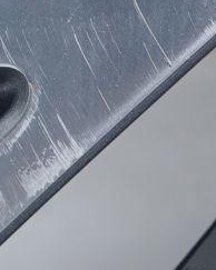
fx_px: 1960
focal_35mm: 245
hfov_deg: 6.3
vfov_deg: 7.9
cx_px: 160
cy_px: 57
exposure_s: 1/100
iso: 250
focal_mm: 33
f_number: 7.1
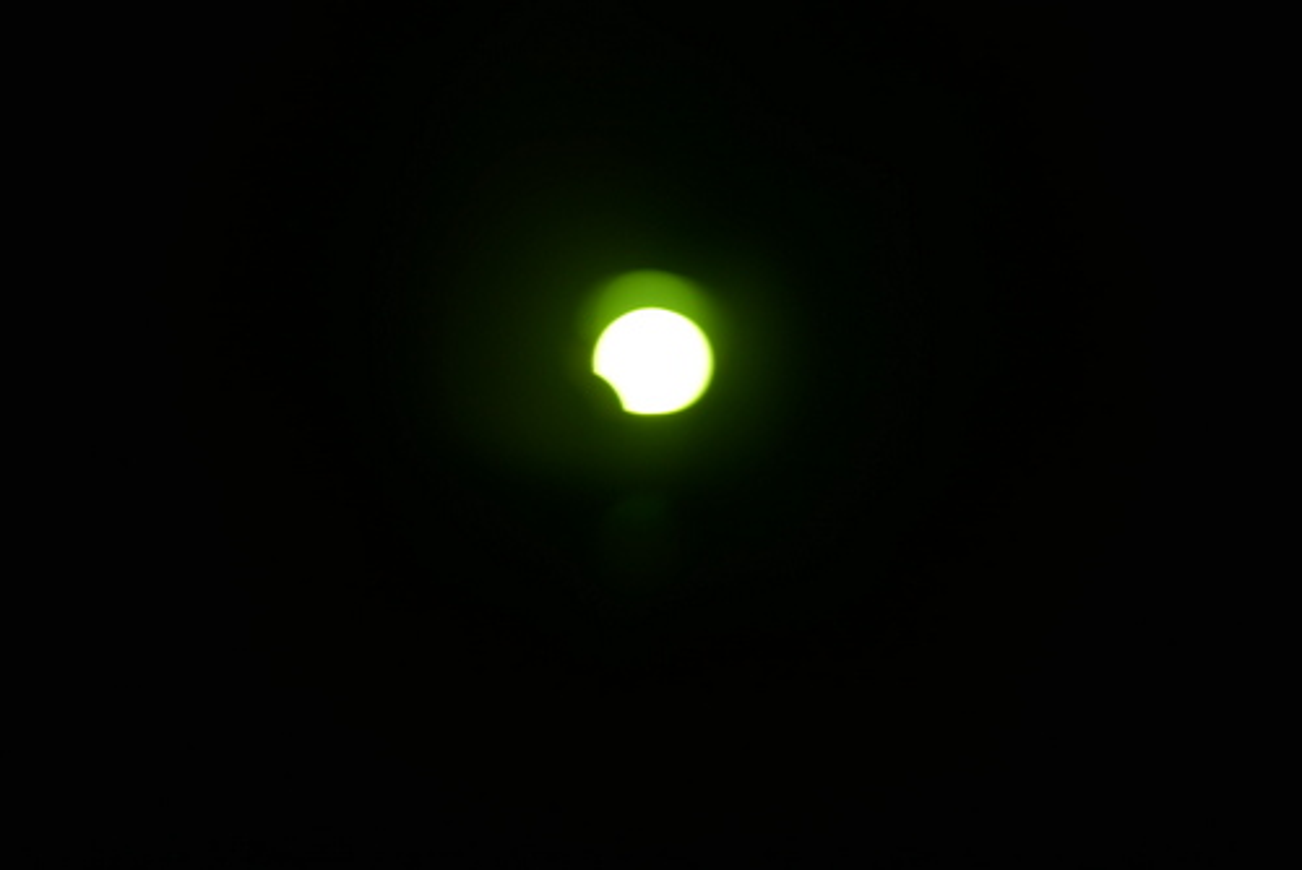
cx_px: 651
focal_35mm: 300
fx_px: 10856
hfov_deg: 6.9
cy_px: 435
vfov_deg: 4.6
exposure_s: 1/2000
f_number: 5.6
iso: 400
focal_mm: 300
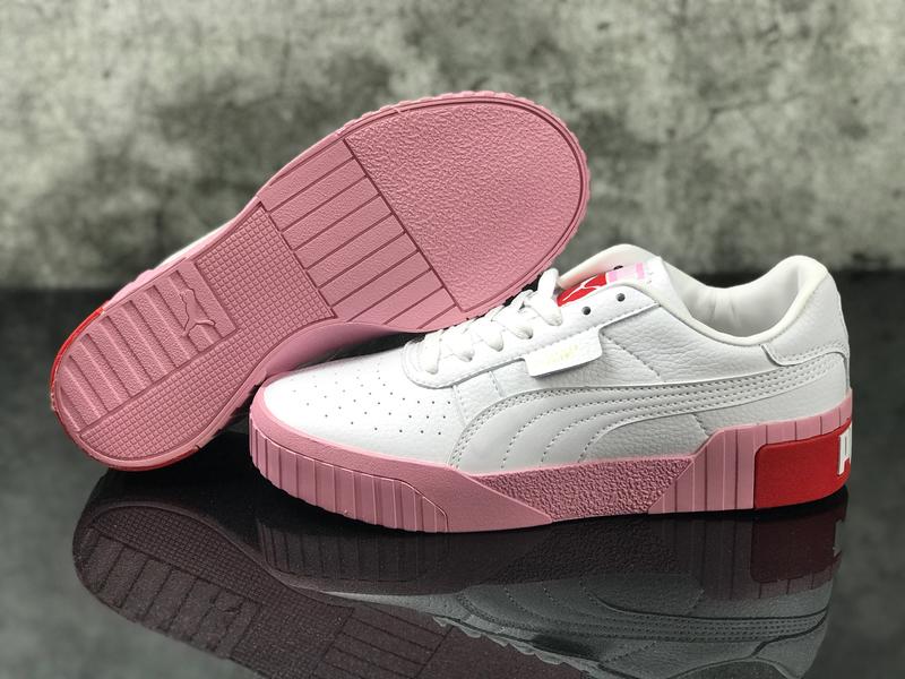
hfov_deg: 33.8
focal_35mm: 57
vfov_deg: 25.7
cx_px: 452
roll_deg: +1.7
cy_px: 340
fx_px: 1490
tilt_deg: -20.0
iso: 80
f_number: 2.8
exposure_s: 1/100
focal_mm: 6.6
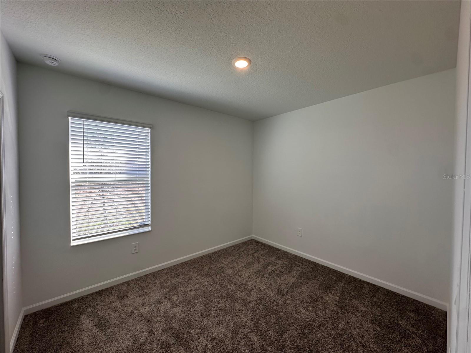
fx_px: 190
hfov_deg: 102.1
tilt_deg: -0.9
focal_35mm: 14
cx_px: 236
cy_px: 176
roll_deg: -0.3
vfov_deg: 85.7
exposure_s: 1/120
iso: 64
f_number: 2.2
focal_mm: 2.22
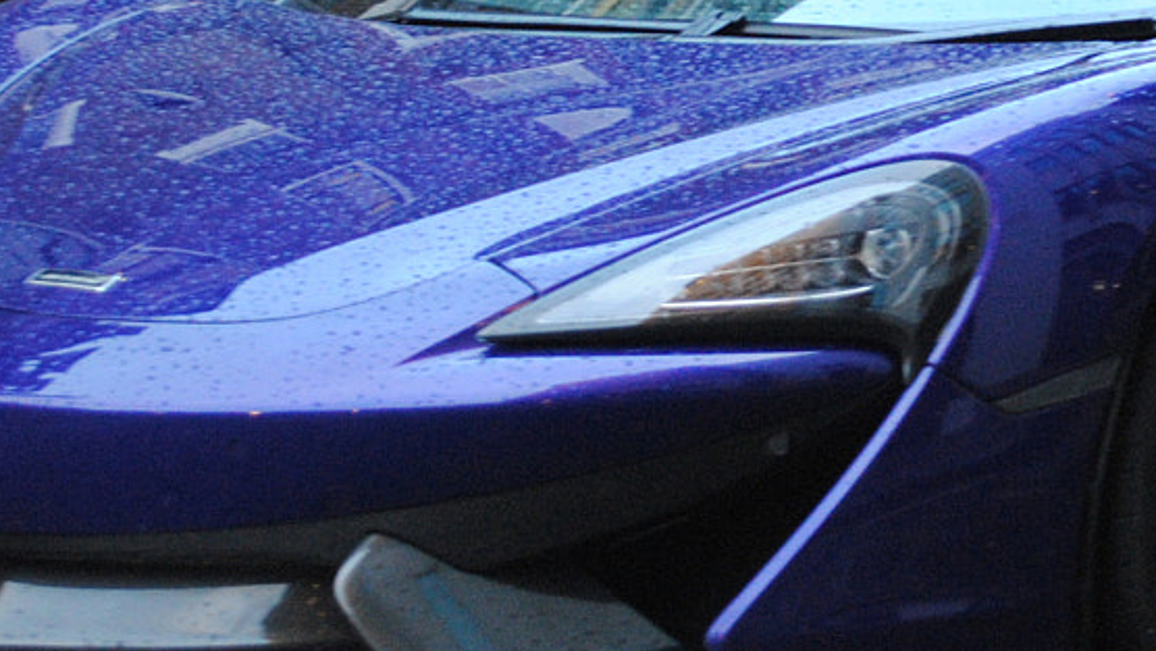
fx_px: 4860
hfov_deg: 13.5
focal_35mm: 159
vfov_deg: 7.6
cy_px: -83
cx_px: 1002
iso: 800
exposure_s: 1/25
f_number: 5
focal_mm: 35
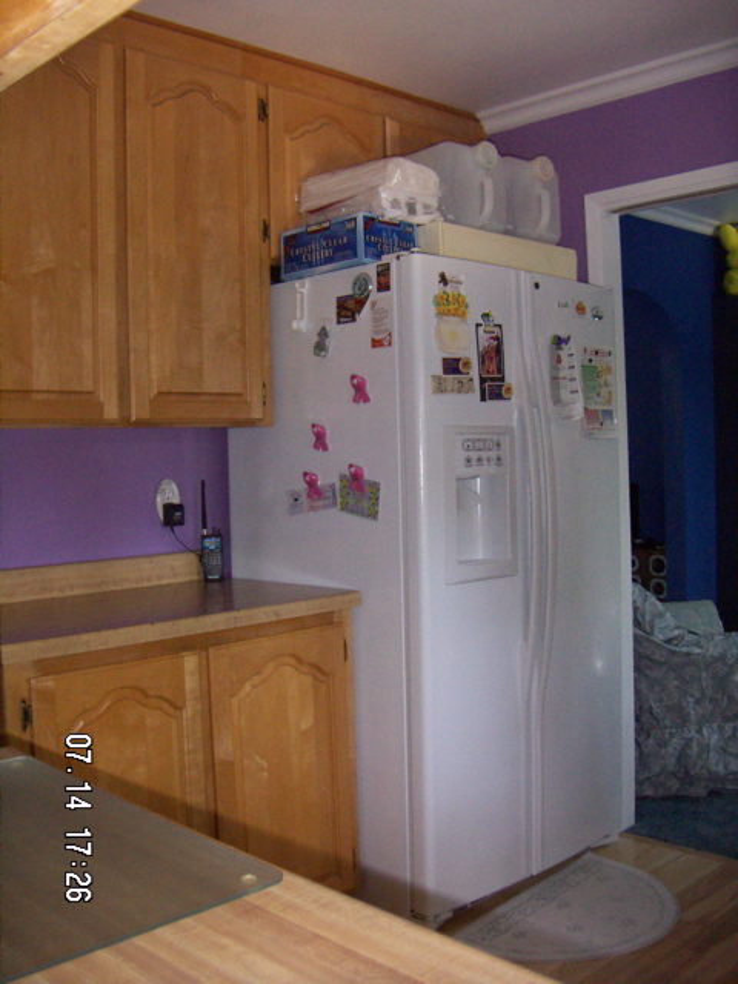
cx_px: 369
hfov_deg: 39.7
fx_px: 1023
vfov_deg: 51.4
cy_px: 492
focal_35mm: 36
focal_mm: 4.7
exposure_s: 1/50
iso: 200
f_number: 2.8
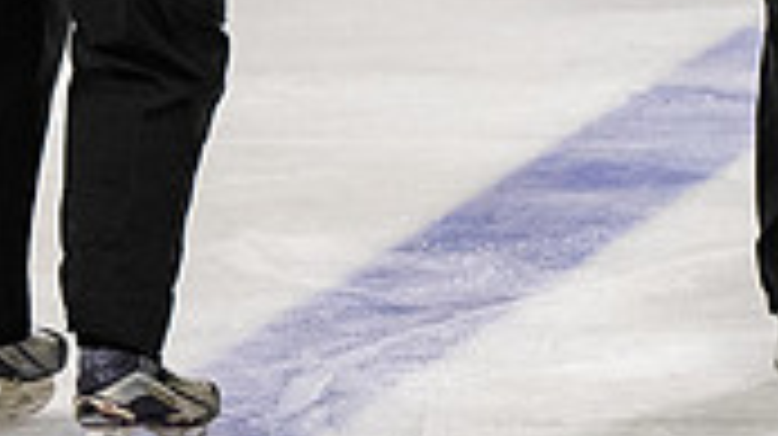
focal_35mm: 686
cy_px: -456
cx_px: 446
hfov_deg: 3.2
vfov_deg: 1.8
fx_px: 14141
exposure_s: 1/800
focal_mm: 110
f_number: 3.2
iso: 2000
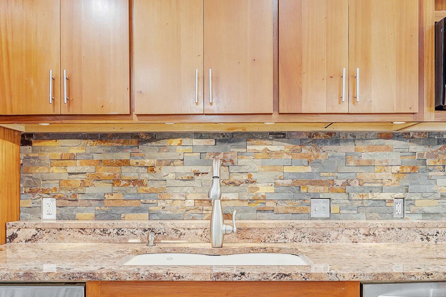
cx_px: 231
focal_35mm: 29
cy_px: 189
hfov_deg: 63.6
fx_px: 359
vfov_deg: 44.5
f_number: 5.6
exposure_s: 1/10
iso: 100
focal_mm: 12
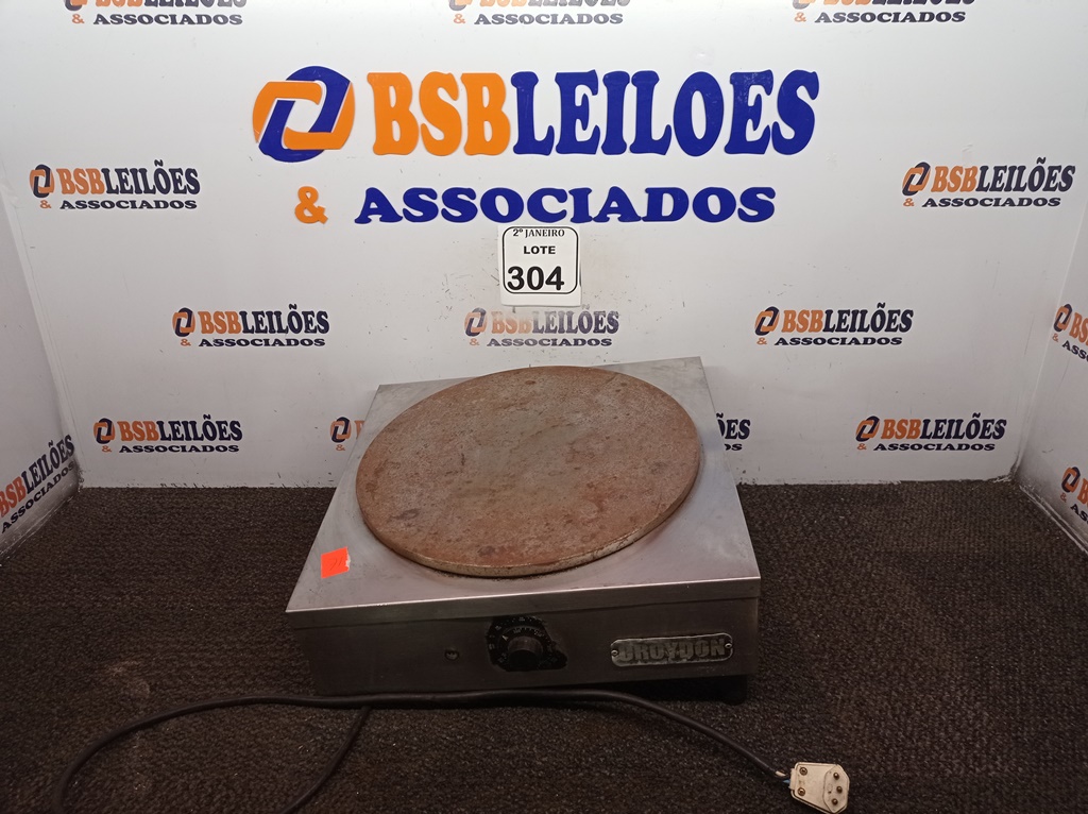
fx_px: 879
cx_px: 544
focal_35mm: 28
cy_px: 407
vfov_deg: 49.7
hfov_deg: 63.5
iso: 124
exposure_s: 1/60
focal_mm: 4.7
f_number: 1.79
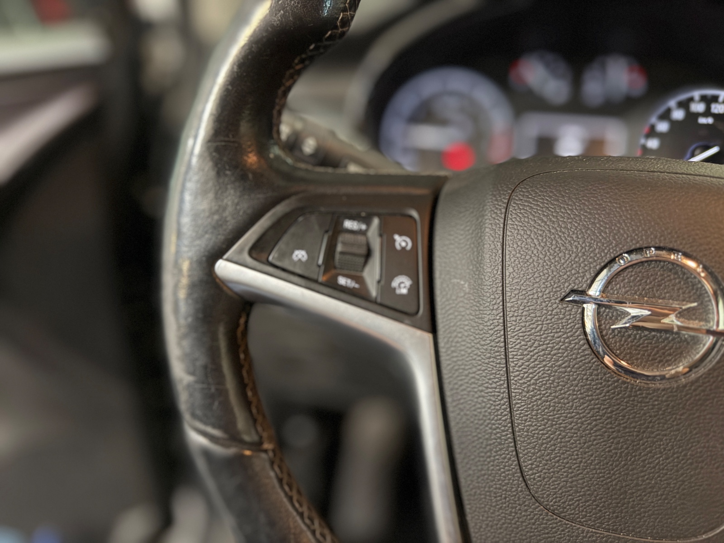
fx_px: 502
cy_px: 272
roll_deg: -0.3
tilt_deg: -28.7
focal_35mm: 24
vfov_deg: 56.8
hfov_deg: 71.6
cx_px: 362
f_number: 1.78
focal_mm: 6.76
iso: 800
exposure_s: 1/33
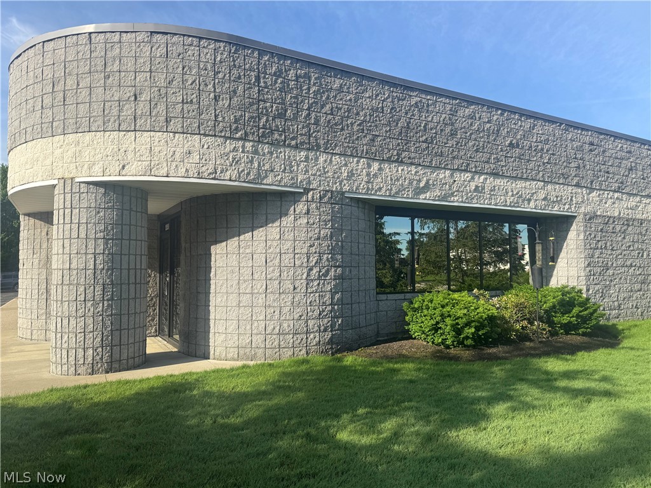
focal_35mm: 24
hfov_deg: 71.6
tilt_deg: +2.7
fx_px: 451
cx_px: 326
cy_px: 244
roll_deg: +0.0
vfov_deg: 56.8
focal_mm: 6.76
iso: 80
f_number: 1.78
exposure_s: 1/3096
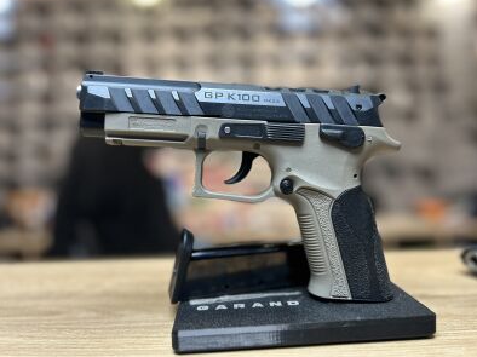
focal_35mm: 27
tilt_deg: -4.6
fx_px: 372
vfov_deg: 51.3
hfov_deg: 65.3
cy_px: 177
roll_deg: +1.8
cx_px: 246
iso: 64
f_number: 1.5
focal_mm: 5.7
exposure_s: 1/50
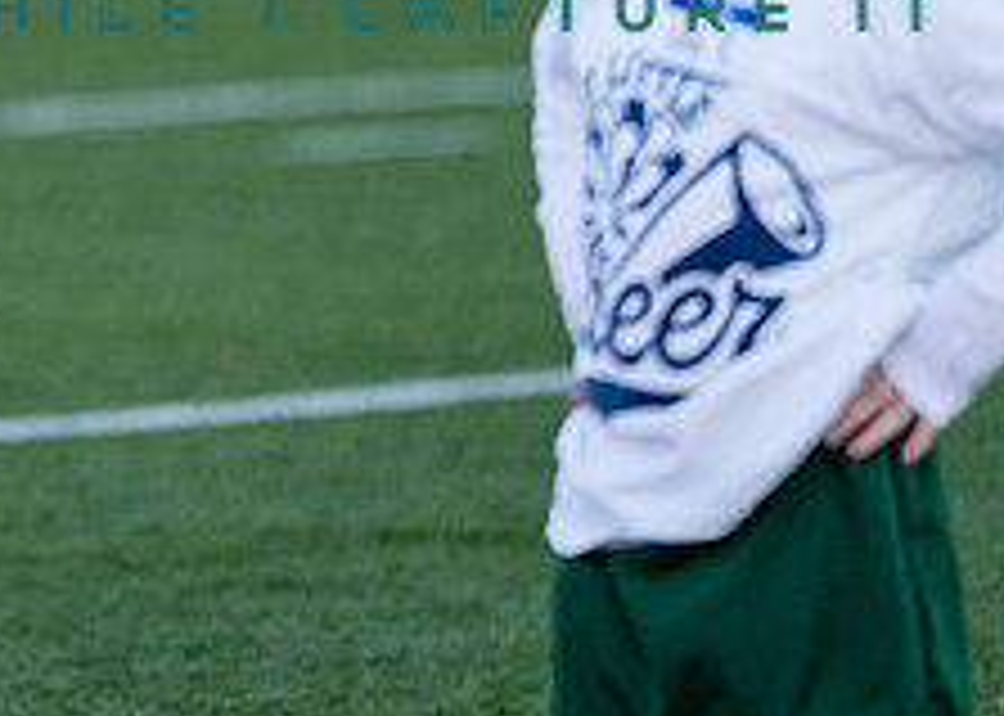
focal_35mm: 644
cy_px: -328
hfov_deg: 3.1
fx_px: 18352
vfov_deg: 2.2
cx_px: -286
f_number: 2.8
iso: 500
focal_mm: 200
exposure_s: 1/1250
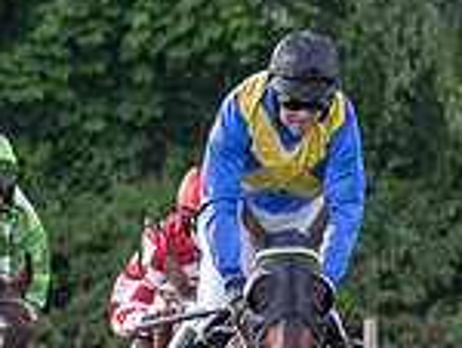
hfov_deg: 1.1
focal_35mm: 1760
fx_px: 23527
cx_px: -35
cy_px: 870
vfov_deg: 0.8
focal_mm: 200
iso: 400
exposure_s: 1/1250
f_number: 4
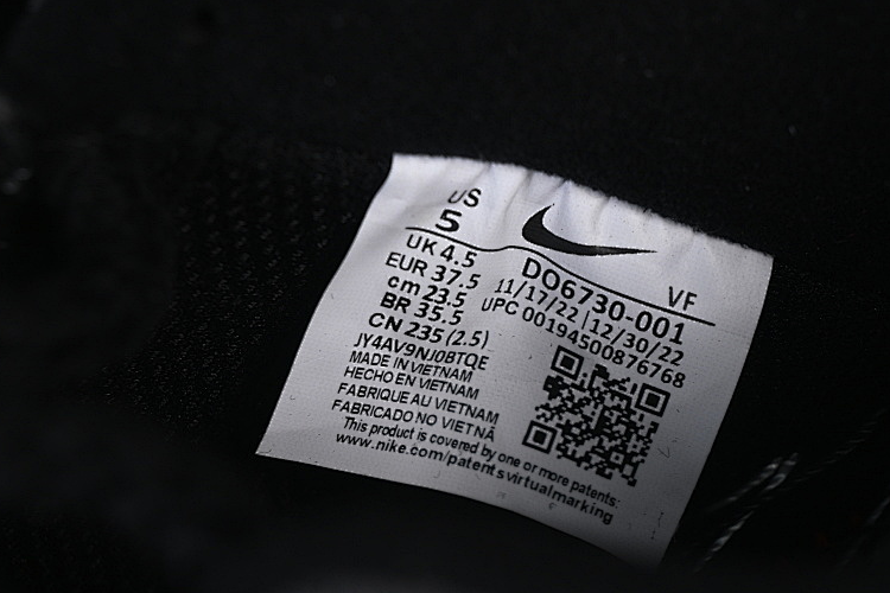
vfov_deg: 12.7
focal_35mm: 108
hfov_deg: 18.9
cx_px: 547
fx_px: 2670
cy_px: 366
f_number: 6.3
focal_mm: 50
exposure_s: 1/50
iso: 160
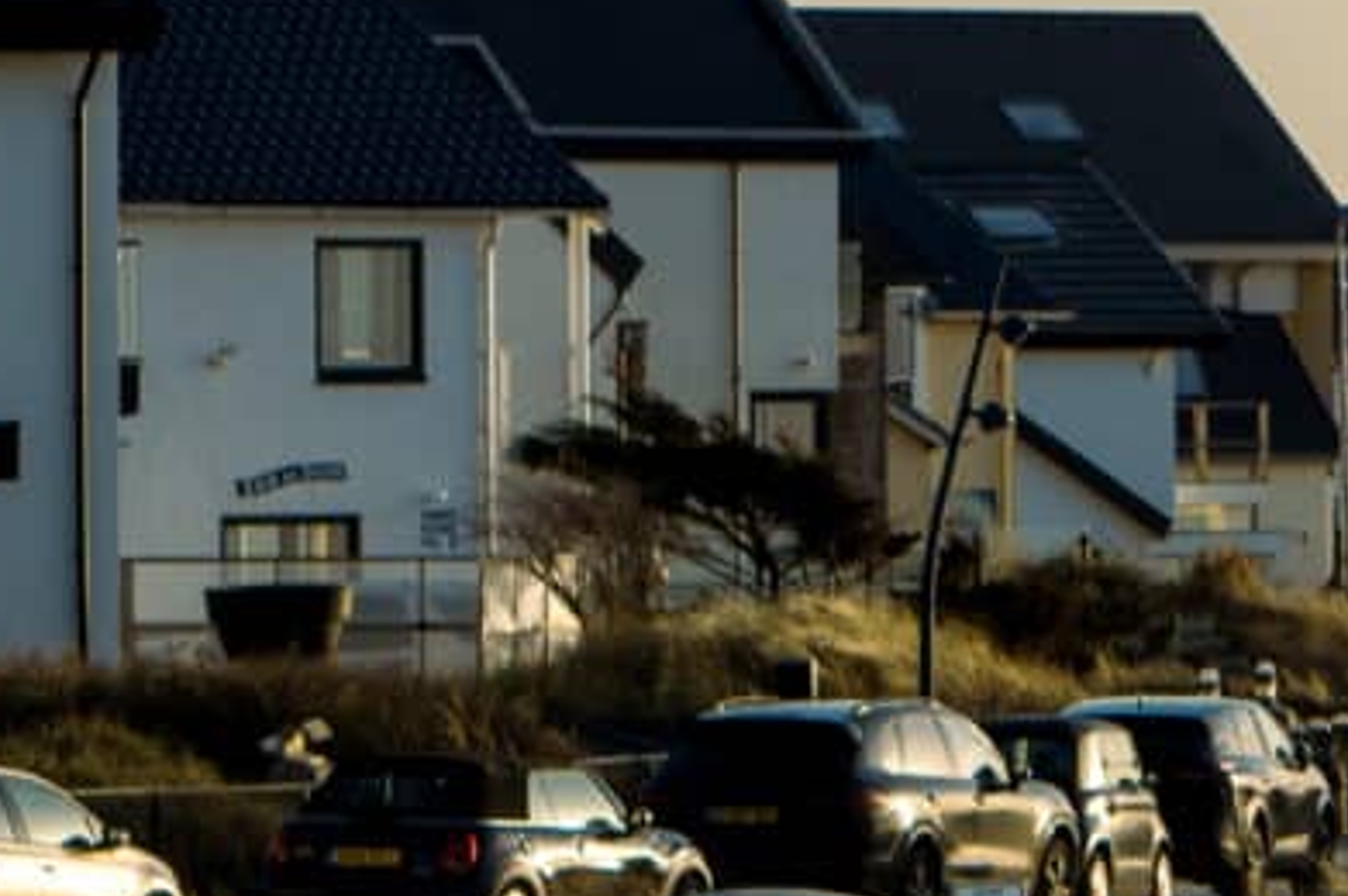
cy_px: 429
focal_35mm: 393
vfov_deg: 3.5
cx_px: 3096
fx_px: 14703
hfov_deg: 5.1
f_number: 5.6
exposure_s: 1/640
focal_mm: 50
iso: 100
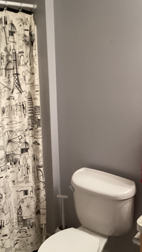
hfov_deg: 26.0
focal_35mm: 46
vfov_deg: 44.6
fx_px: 308
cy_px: 125
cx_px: 76
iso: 200
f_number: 2.4
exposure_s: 1/60
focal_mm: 3.3
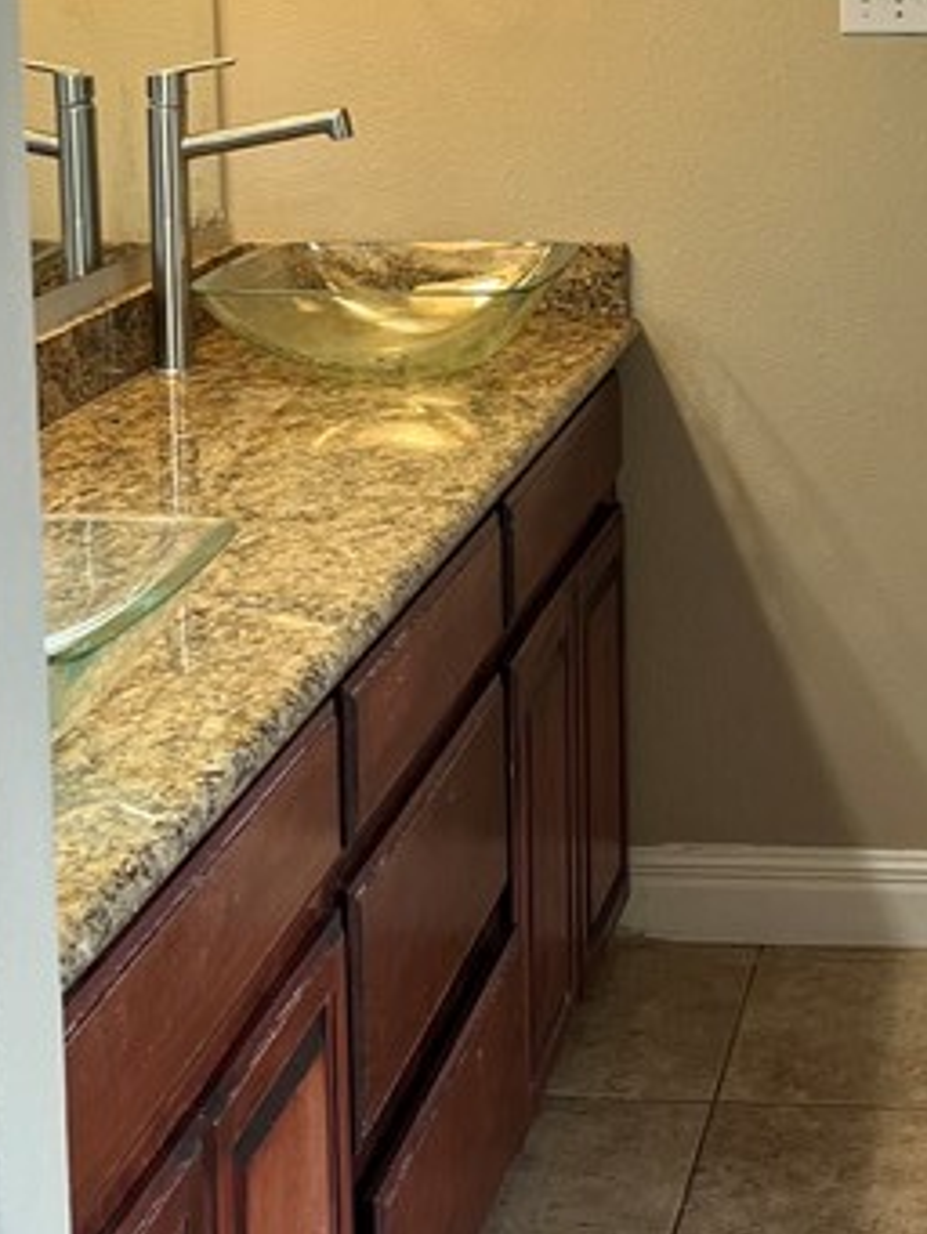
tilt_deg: -6.8
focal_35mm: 78
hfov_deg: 18.7
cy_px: 170
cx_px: 760
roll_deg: +1.6
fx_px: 2783
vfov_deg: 24.4
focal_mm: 5.1
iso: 125
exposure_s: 1/120
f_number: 1.6
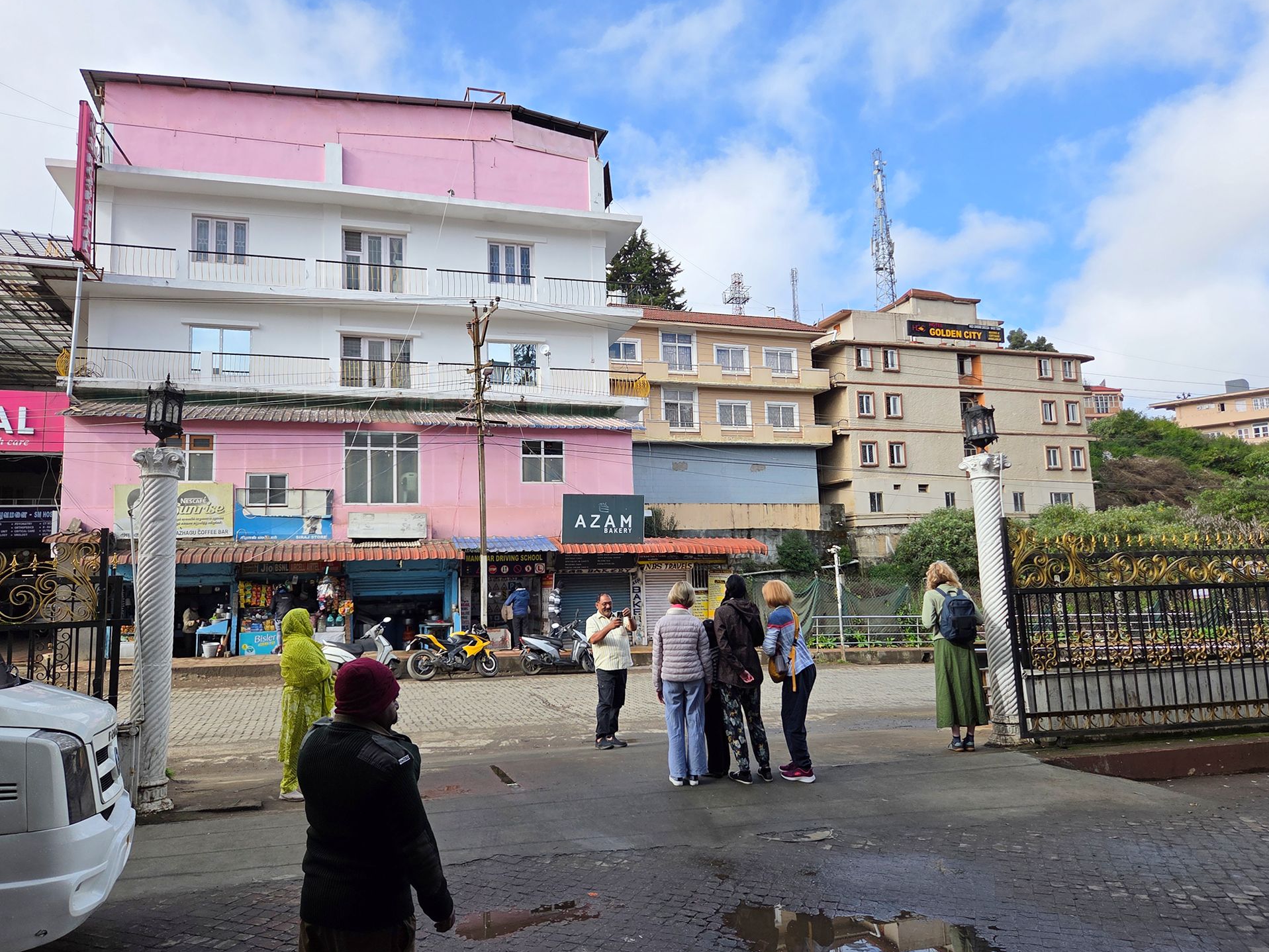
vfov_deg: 56.8
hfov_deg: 71.6
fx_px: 880
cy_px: 481
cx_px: 609
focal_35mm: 24
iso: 80
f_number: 1.8
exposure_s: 1/2775
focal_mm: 5.4
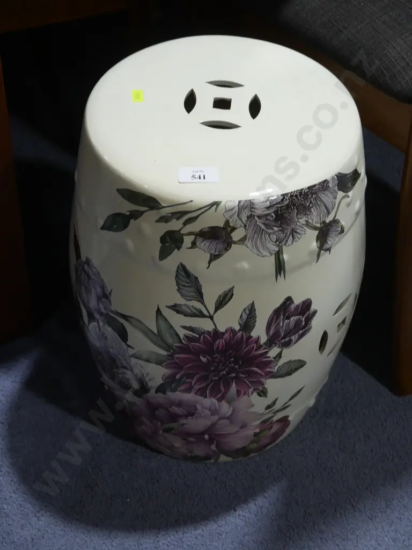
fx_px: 984
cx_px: 206
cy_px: 275
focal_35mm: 62
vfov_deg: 31.2
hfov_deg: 23.7
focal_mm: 31
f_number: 6.3
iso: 800
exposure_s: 1/80
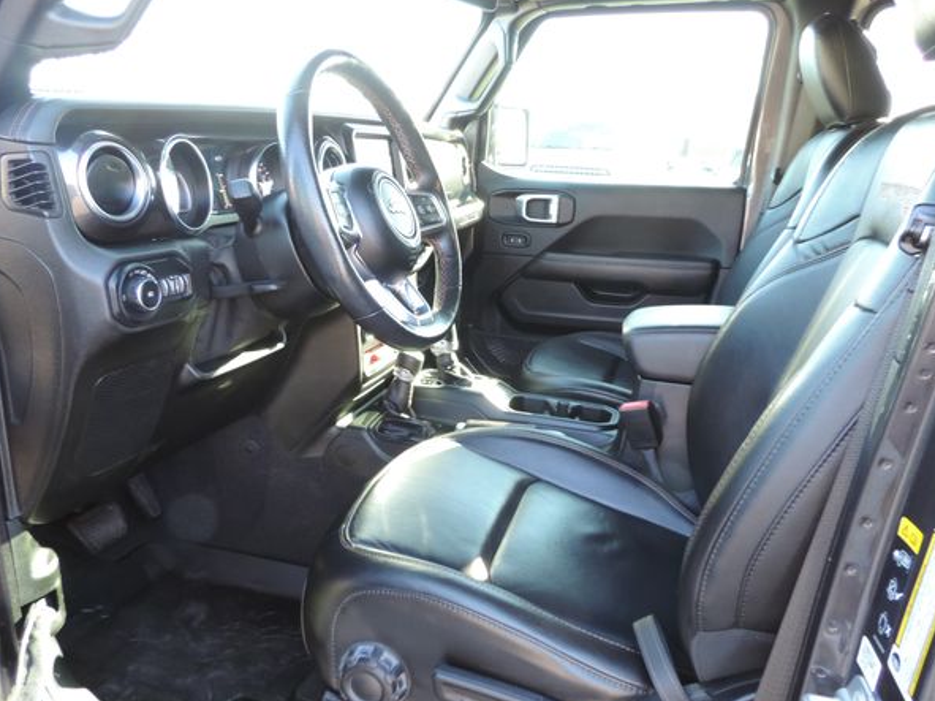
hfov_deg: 67.3
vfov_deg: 53.0
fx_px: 702
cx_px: 467
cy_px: 375
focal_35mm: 26
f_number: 3
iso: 250
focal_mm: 4.3
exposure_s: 1/30
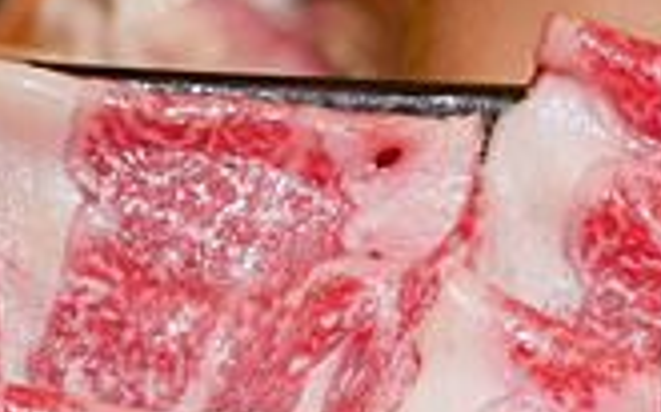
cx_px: 1610
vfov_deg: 4.0
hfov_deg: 6.2
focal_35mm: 321
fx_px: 5781
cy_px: 1002
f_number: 1.8
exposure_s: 1/60
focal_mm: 25
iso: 250
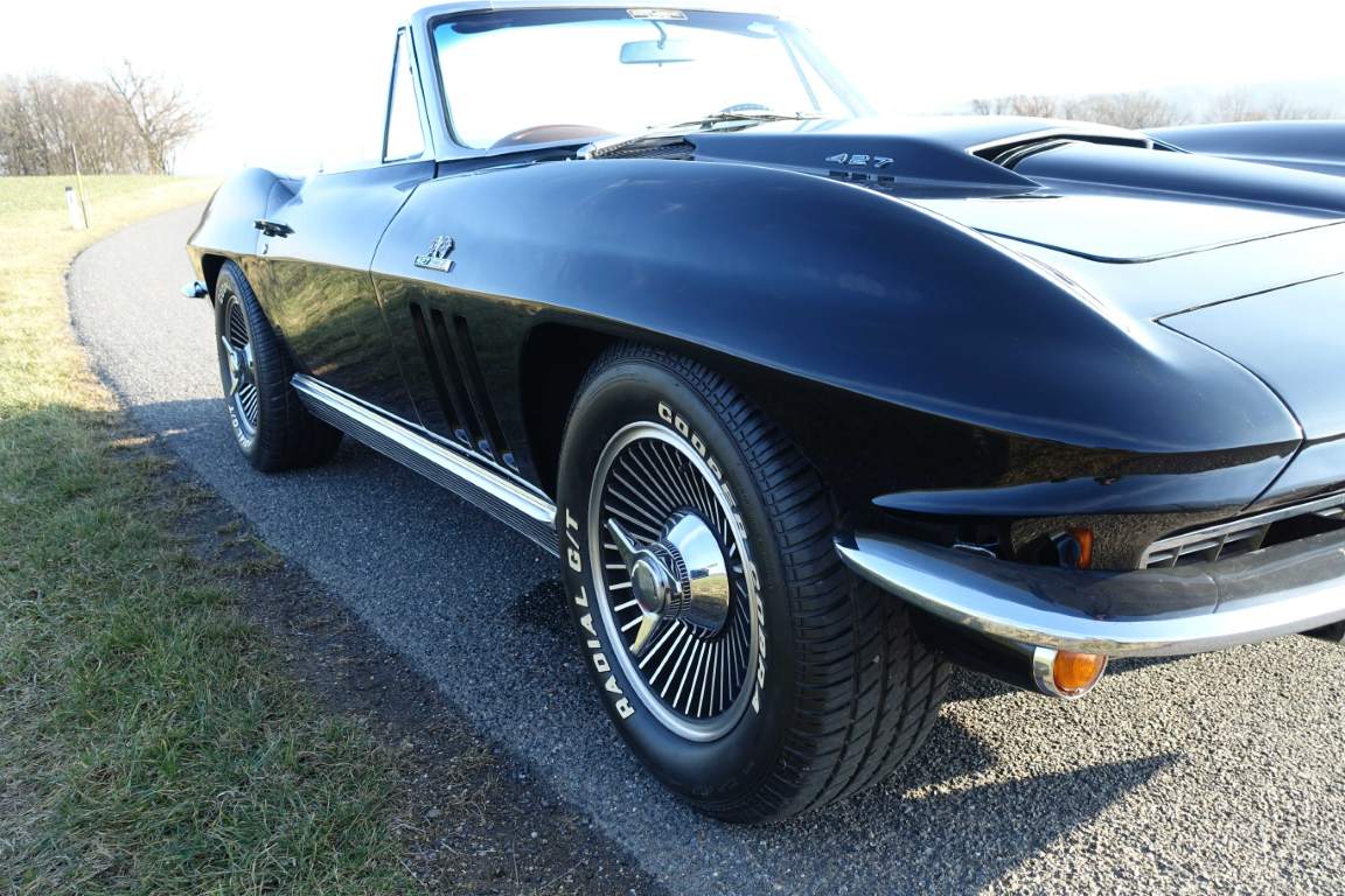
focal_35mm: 32
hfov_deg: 58.7
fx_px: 1195
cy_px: 448
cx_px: 672
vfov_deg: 41.1
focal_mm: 11.56
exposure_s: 1/100
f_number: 4
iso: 125
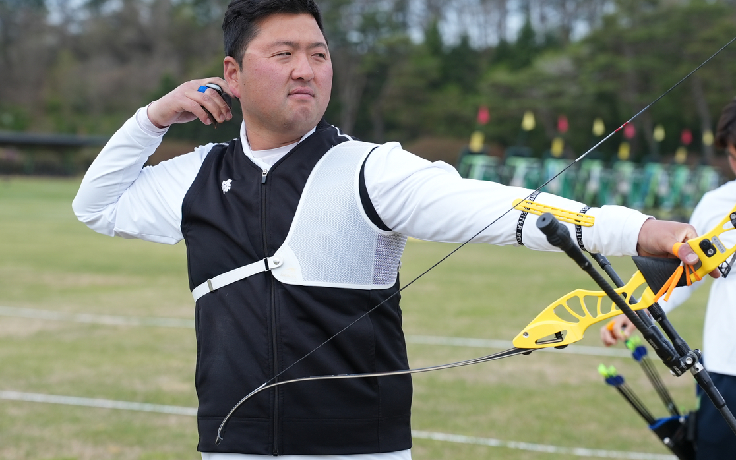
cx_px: 419
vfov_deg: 14.2
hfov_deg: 22.5
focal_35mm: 92
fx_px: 1846
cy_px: 179
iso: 400
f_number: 3.2
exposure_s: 1/2000
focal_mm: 70
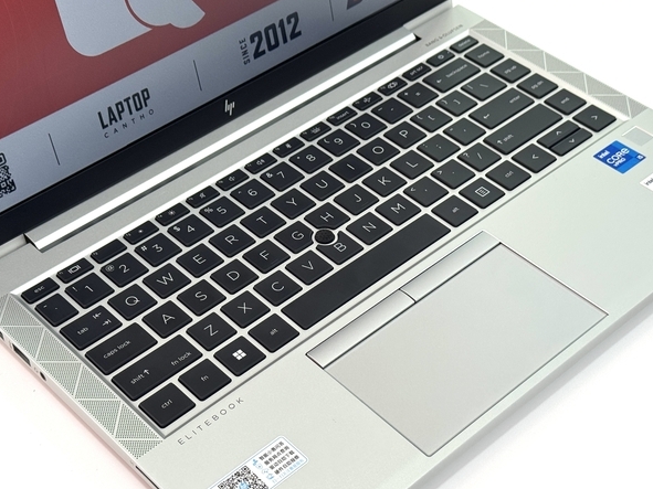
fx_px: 1226
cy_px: 267
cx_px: 319
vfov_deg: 22.6
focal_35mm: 65
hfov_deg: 29.8
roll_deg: +2.5
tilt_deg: -44.5
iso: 80
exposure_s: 1/155
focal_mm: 6.76
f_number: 1.78
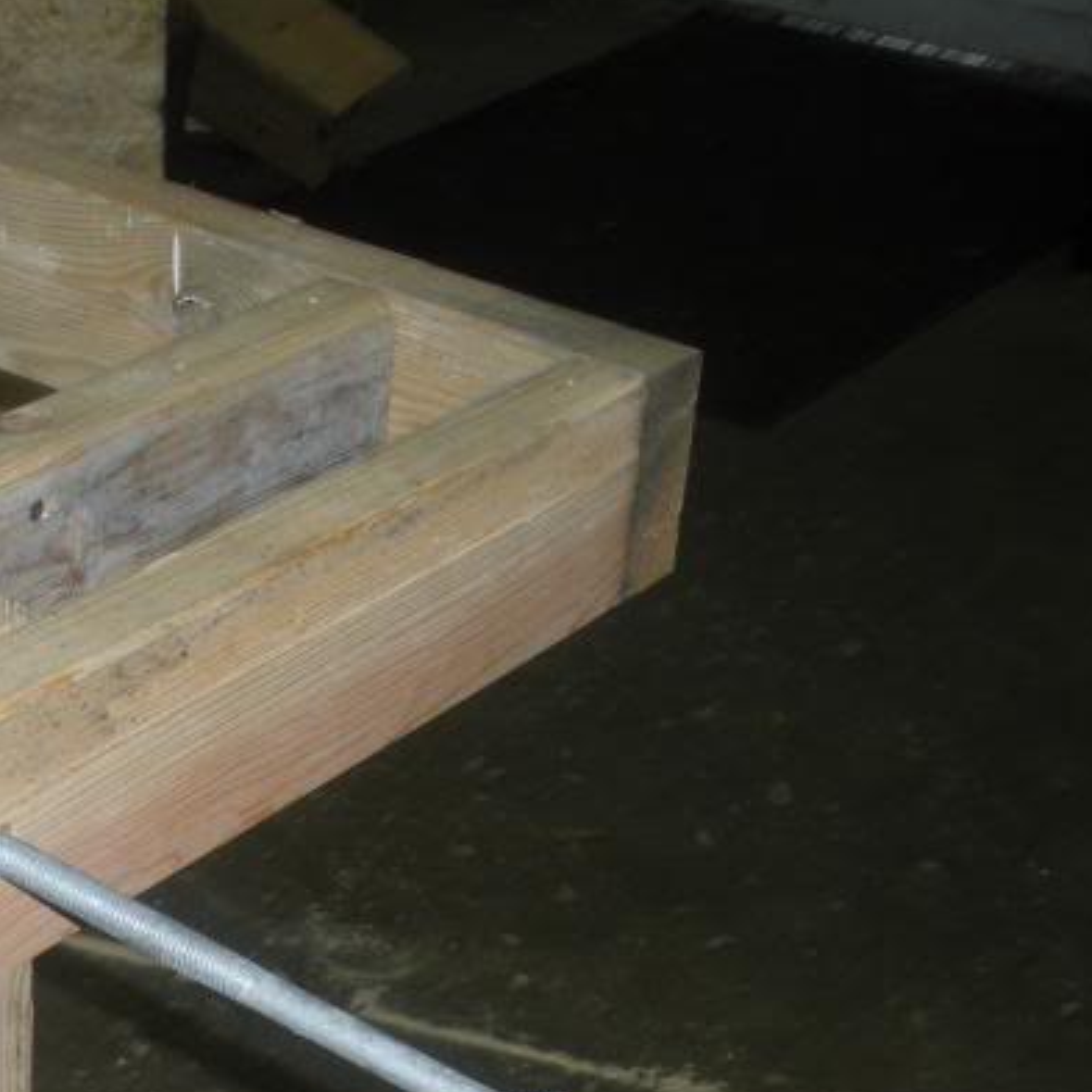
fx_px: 2962
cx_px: 39
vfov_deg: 20.5
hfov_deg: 20.3
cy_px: 956
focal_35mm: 83
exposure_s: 1/30
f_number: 3.5
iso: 76
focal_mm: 6.3
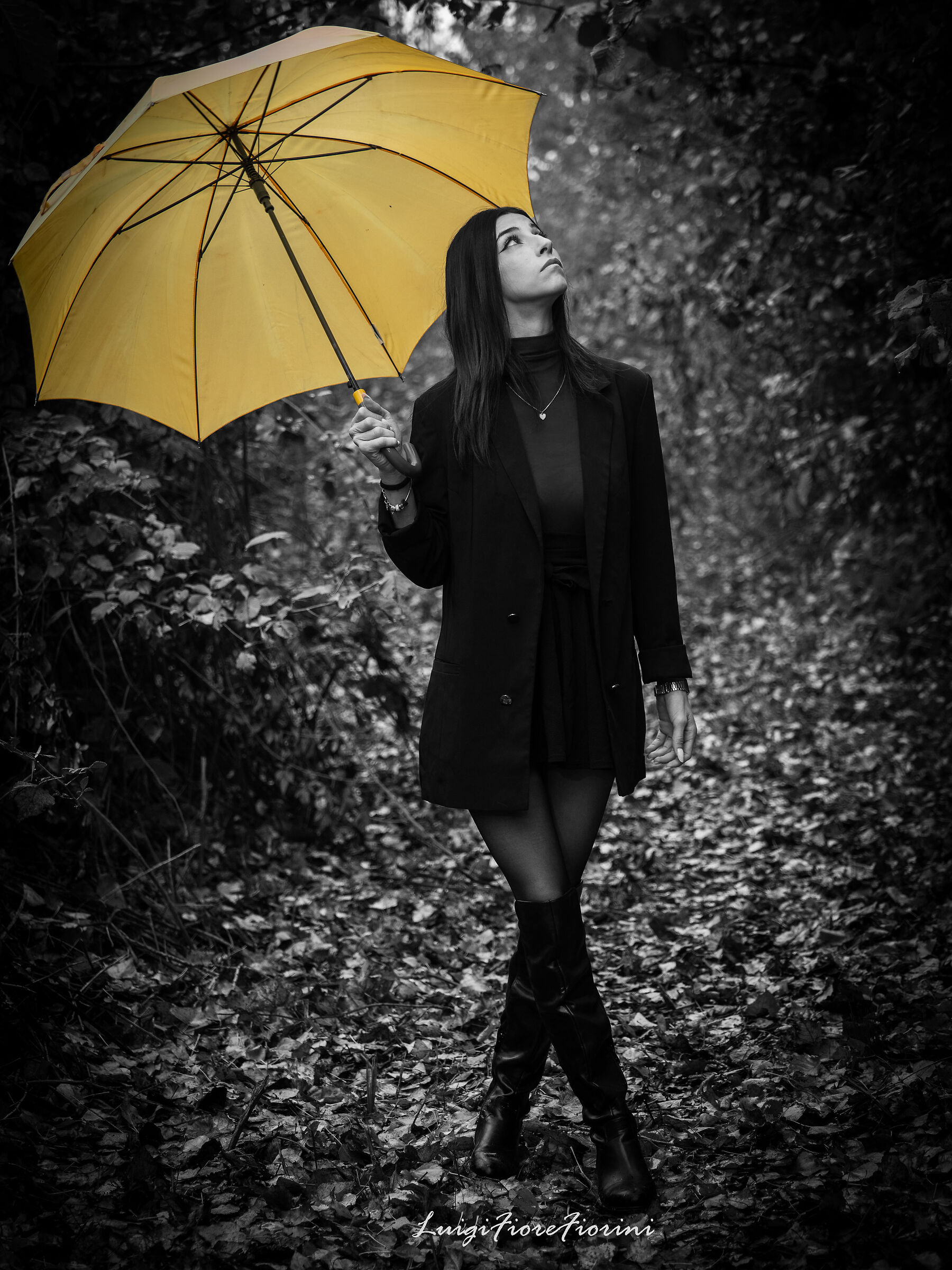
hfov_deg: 13.5
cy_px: 635
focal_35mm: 110
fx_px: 4034
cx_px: 476
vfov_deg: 17.9
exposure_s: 1/125
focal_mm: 55
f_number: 2.8
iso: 100
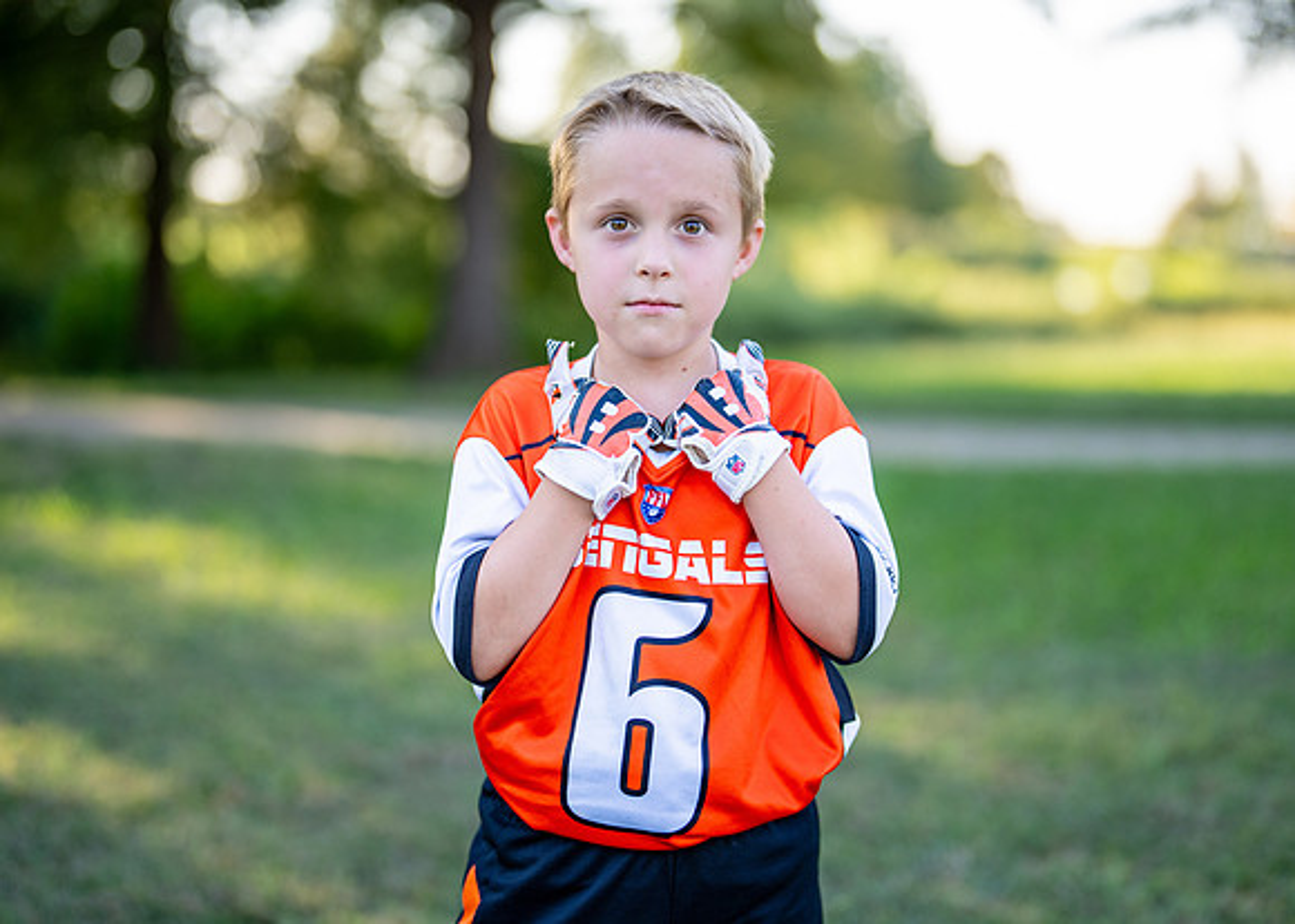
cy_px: 408
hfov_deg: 31.8
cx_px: 692
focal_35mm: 62
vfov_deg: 23.0
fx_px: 2275
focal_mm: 50
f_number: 1.2
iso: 160
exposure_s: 1/1600
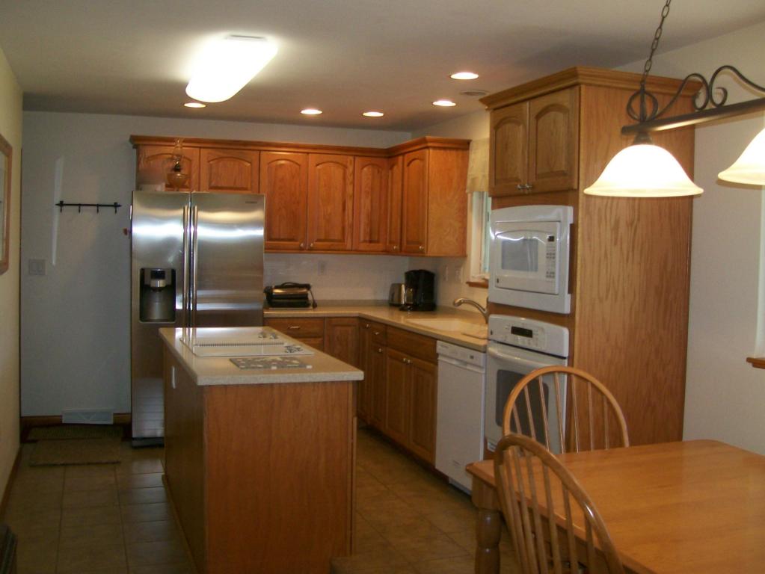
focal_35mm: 36
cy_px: 287
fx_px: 796
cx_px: 382
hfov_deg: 51.3
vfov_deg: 39.7
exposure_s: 1/64
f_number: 2.7
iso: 140
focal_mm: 6
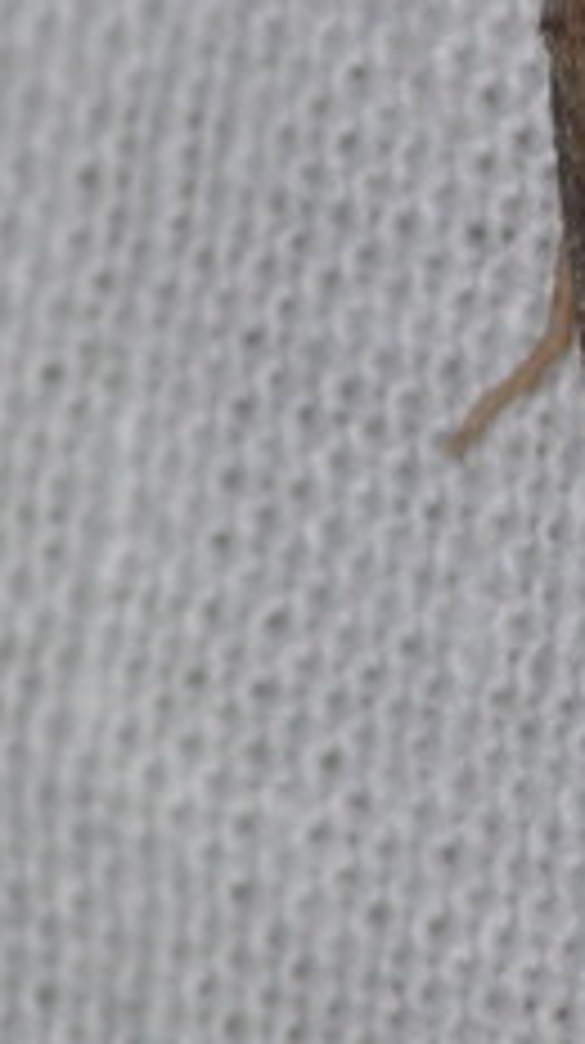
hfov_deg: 1.8
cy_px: 288
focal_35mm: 680
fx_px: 18807
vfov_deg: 3.2
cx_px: 860
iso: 200
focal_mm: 47.8
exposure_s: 1/200
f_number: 11
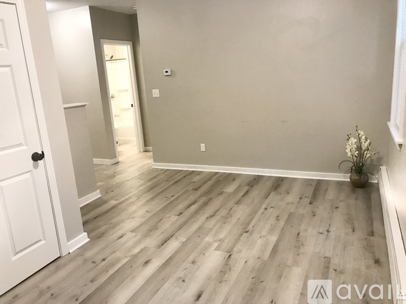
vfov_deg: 49.7
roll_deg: +4.2
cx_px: 203
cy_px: 152
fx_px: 328
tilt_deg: -12.6
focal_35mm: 28
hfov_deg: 63.5
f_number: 1.8
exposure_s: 1/15
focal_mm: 3.99
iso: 64
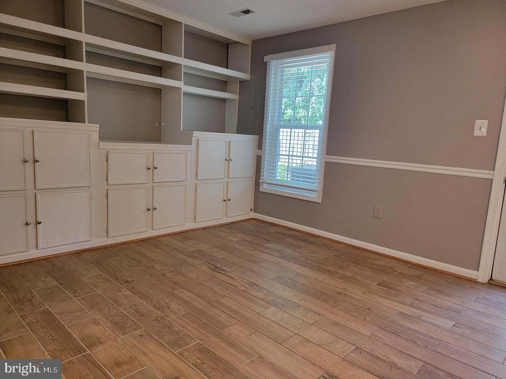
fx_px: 351
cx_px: 253
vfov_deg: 56.8
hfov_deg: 71.6
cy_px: 190
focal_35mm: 24
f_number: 1.8
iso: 200
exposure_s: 1/60
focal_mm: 6.7
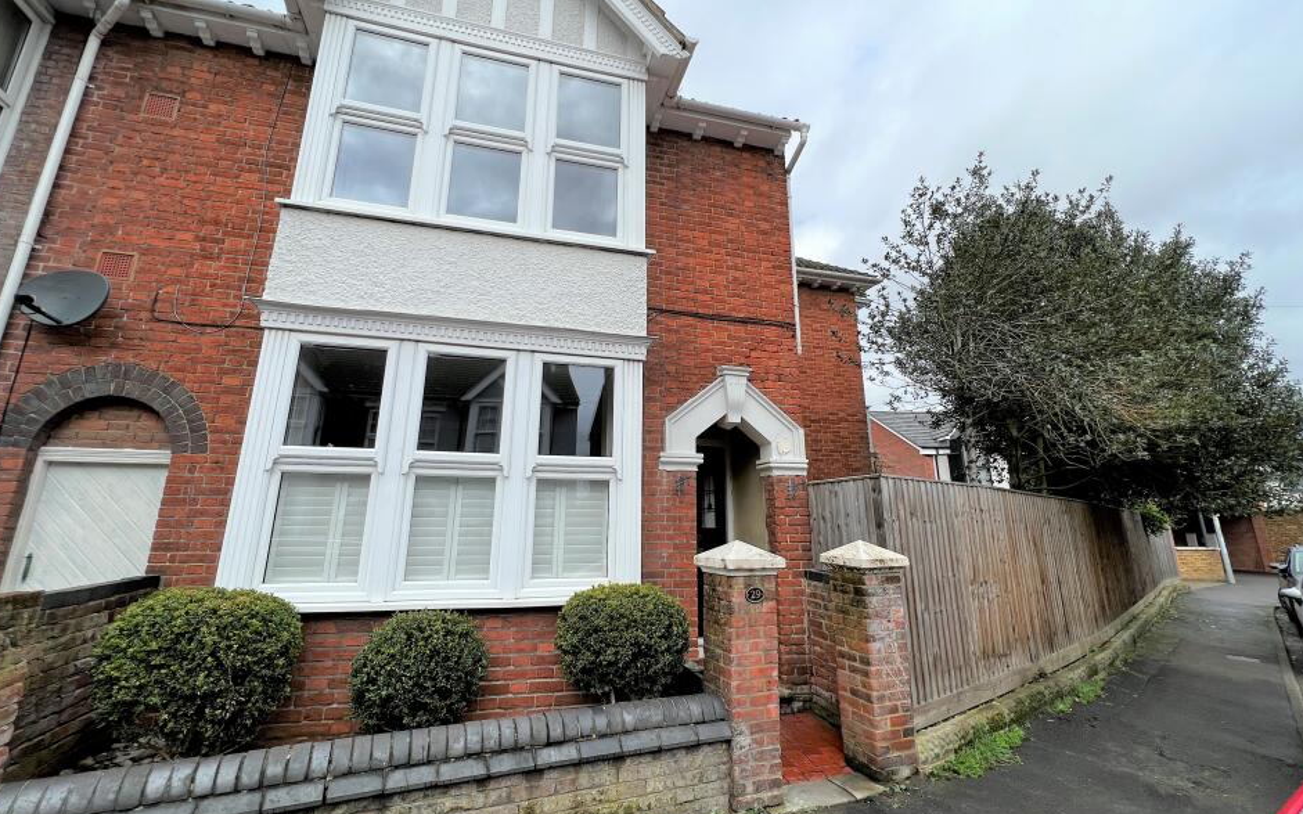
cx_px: 645
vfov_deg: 74.6
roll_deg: +0.1
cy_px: 365
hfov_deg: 101.5
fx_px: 533
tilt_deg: +15.9
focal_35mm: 15
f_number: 1.8
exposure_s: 1/1277
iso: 32
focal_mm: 1.57
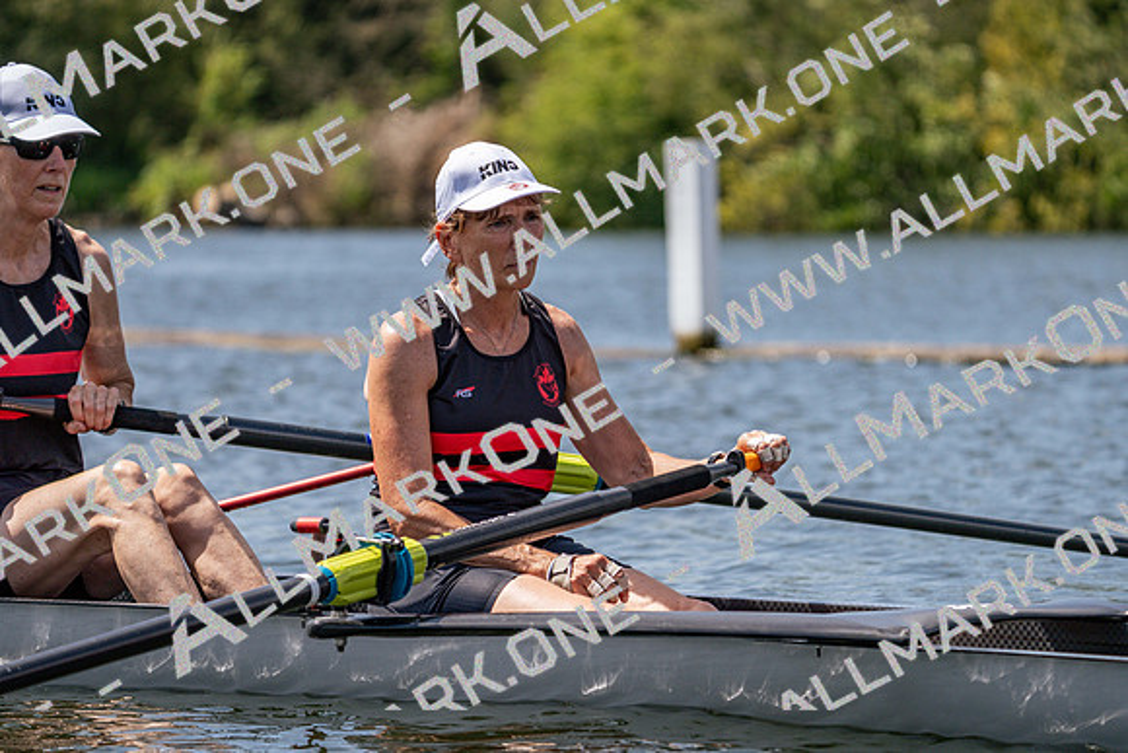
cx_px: 564
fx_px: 7208
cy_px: 376
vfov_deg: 6.0
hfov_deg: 8.9
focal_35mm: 230
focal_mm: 230
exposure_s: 1/2000
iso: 250
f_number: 5.6
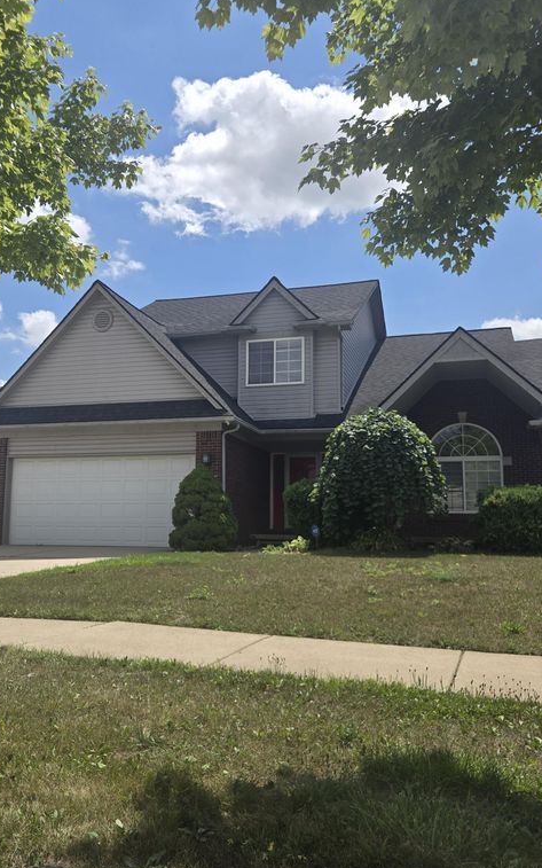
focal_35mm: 33
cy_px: 433
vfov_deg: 58.1
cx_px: 203
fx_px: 780
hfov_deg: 38.1
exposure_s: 1/2216
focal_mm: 5.4
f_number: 1.8
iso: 25
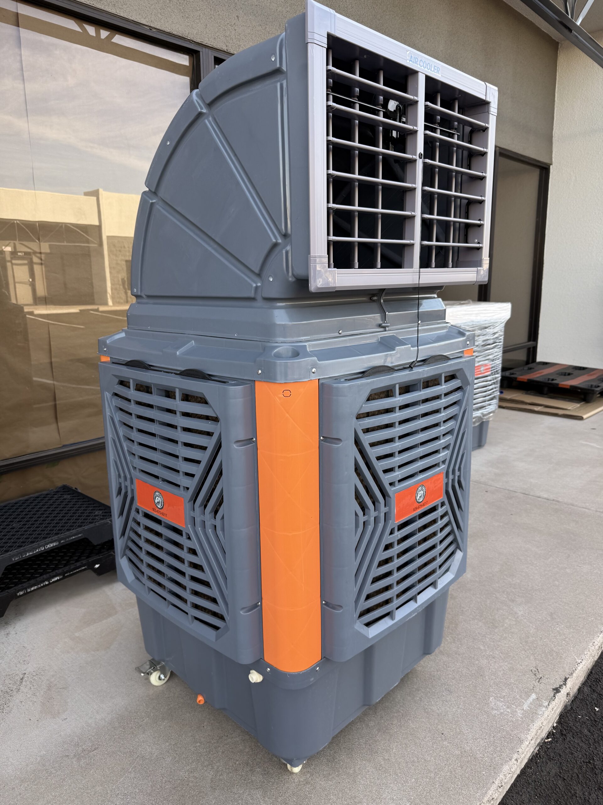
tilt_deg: -11.4
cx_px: 302
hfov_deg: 56.8
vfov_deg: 71.6
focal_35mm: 24
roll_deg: +1.0
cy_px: 402
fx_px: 557
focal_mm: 6.76
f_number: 1.78
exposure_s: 1/440
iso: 80
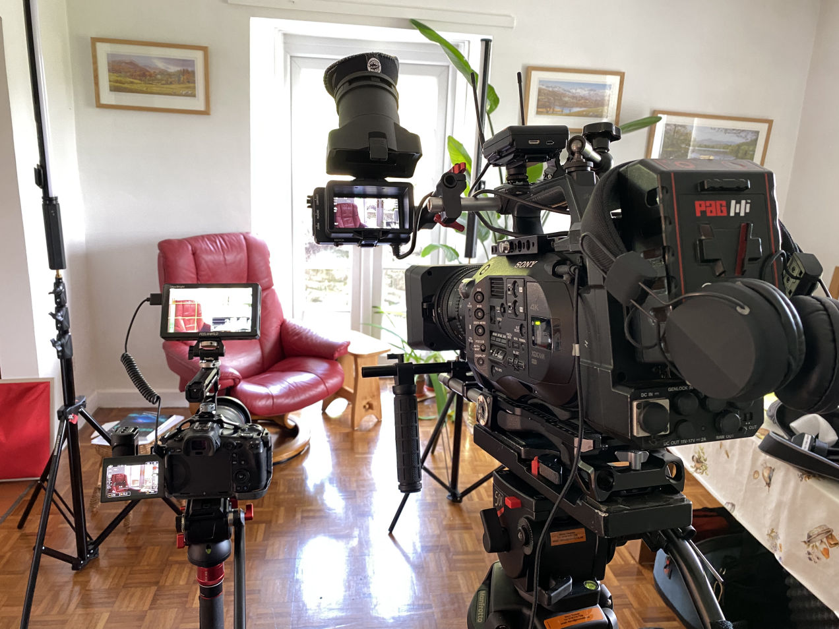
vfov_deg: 53.1
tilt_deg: -15.4
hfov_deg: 67.3
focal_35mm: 26
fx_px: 630
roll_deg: -2.4
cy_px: 314
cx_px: 420
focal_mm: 4.25
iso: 200
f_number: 1.8
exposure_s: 1/60
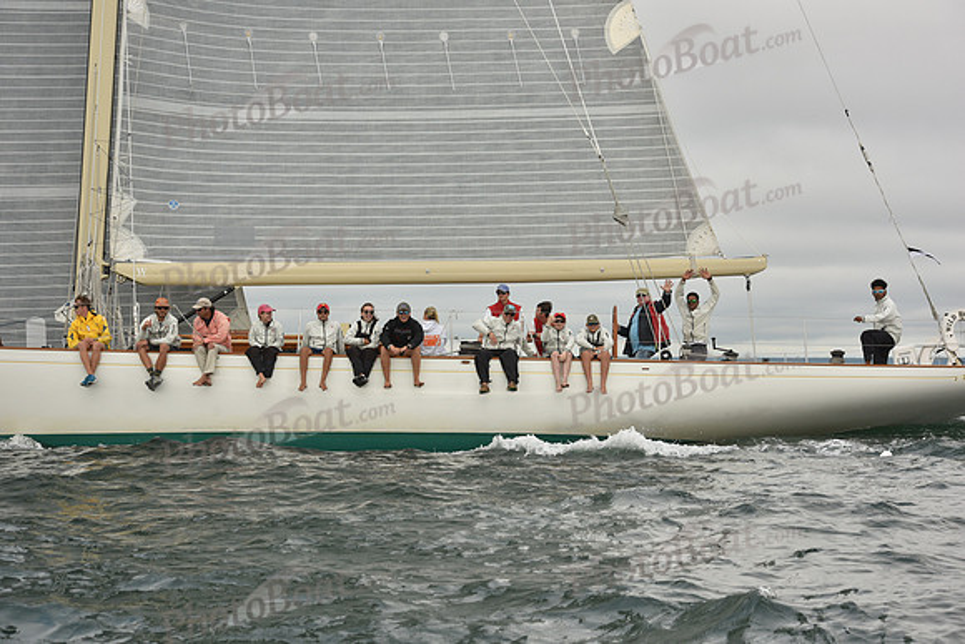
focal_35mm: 95
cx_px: 482
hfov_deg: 21.5
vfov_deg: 14.4
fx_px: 2547
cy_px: 322
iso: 320
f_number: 8
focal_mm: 95
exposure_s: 1/800
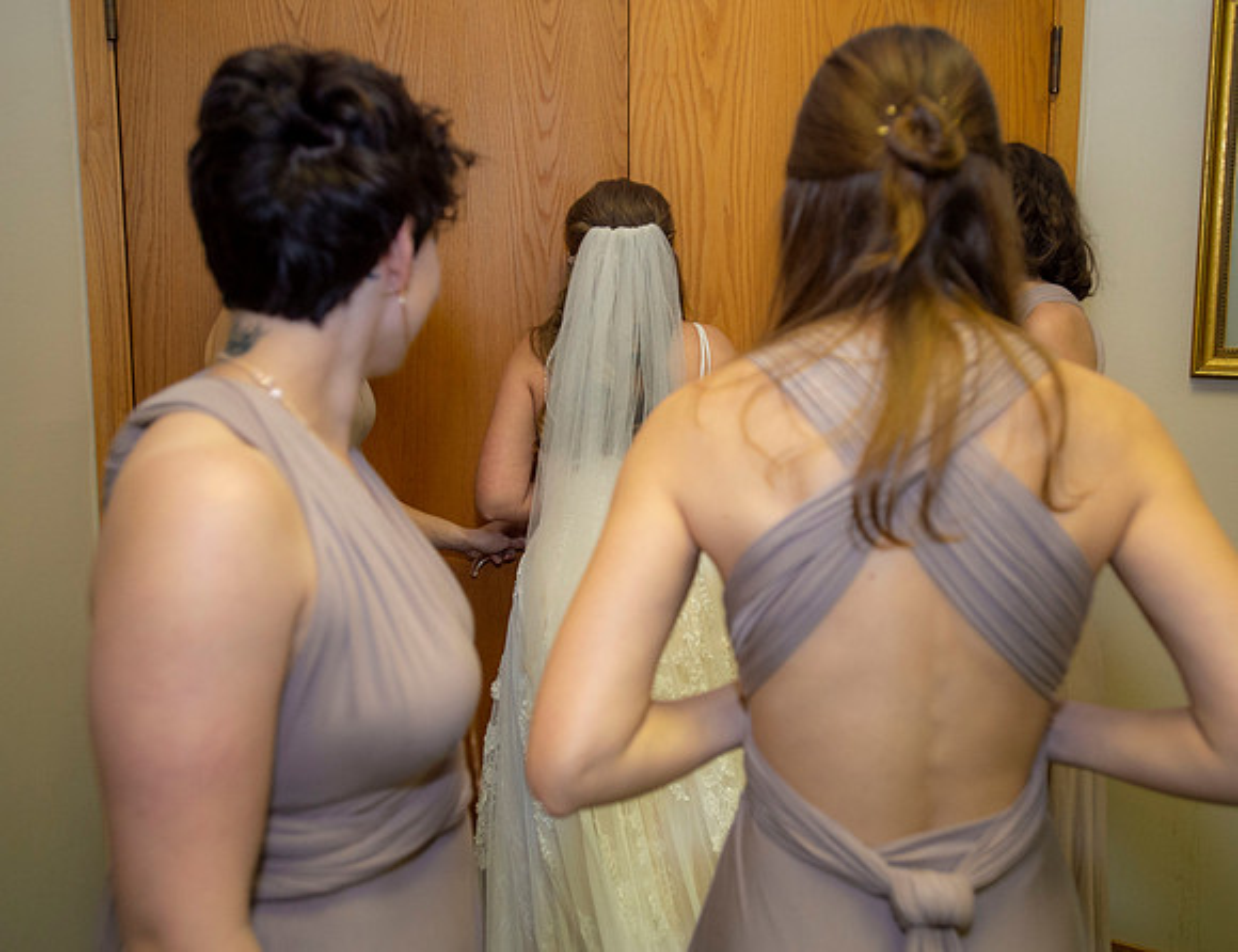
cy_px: 445
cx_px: 704
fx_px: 1228
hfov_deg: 53.3
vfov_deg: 42.4
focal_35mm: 34
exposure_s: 1/200
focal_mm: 28
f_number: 3.2
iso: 1250
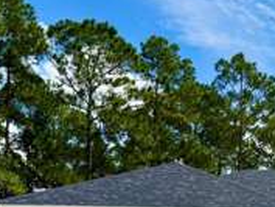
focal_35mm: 65
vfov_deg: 22.1
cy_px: 185
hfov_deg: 25.7
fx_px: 517
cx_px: 354
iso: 80
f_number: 1.78
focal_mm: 6.76
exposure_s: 1/10309
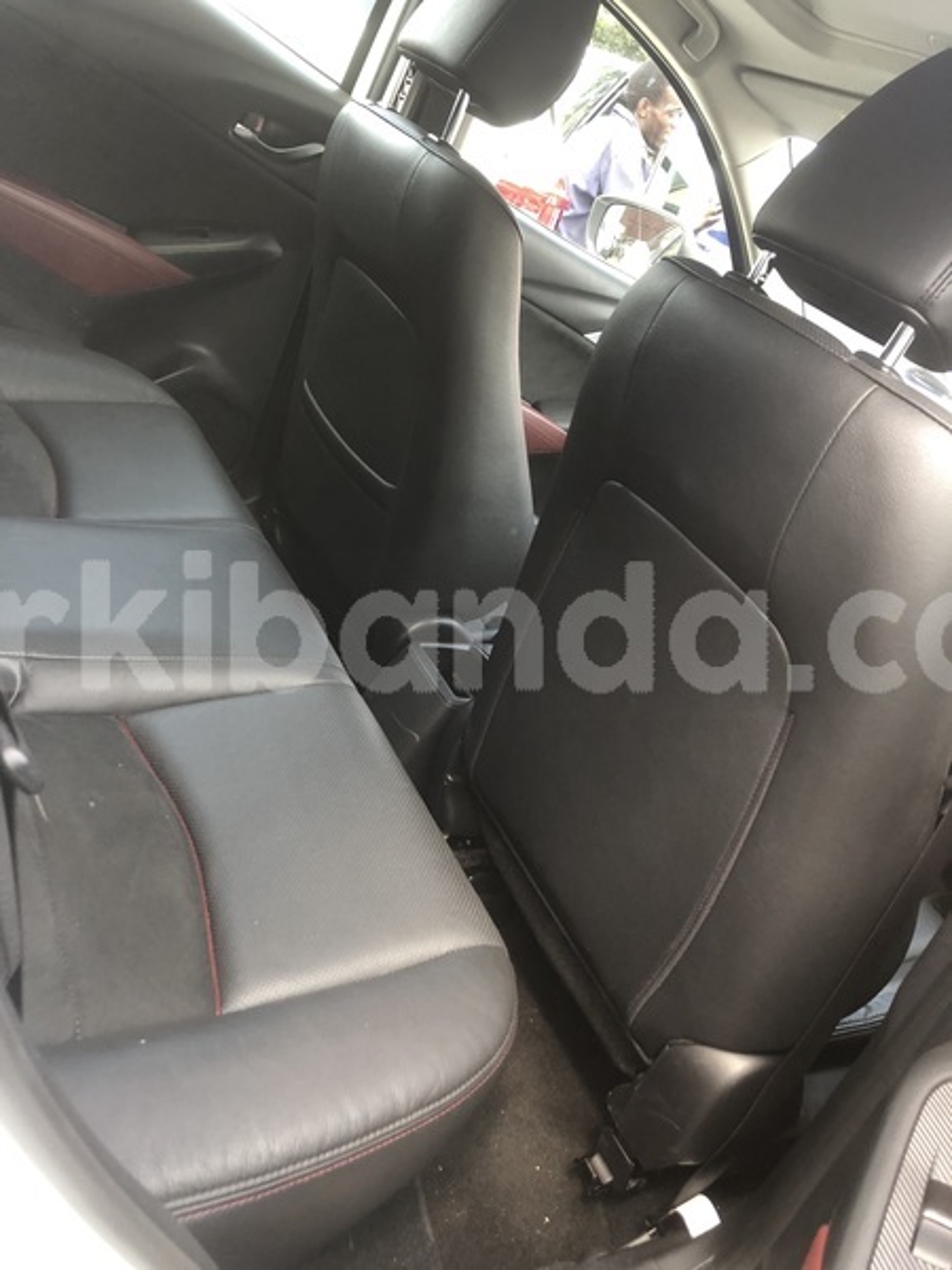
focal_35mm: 28
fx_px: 1027
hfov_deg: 49.7
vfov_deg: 63.4
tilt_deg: -15.9
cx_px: 476
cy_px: 635
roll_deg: -21.6
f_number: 1.8
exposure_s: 1/30
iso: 40
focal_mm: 3.99
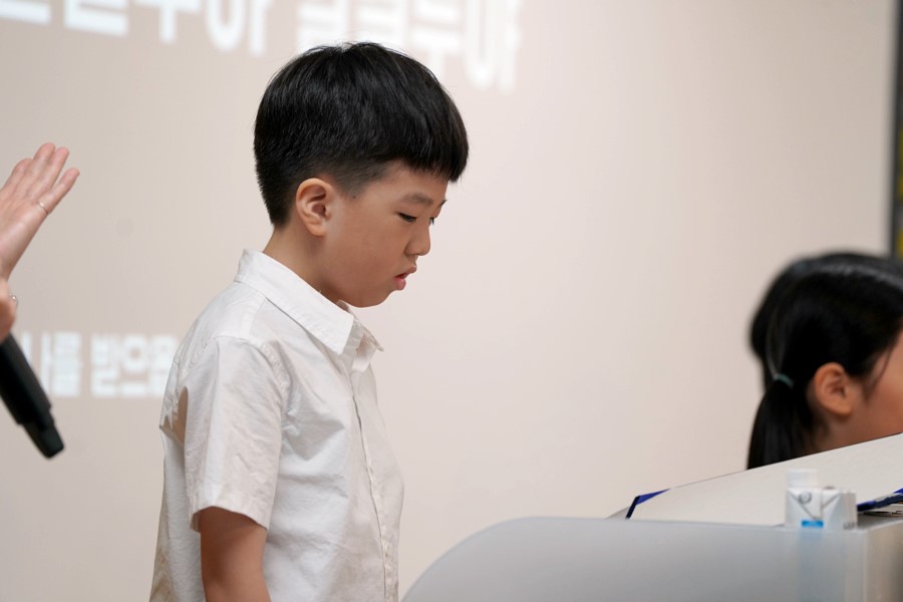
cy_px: 301
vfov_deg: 6.9
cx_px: 452
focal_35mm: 200
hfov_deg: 10.3
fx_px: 5016
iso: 1000
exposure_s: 1/250
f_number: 4
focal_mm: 200
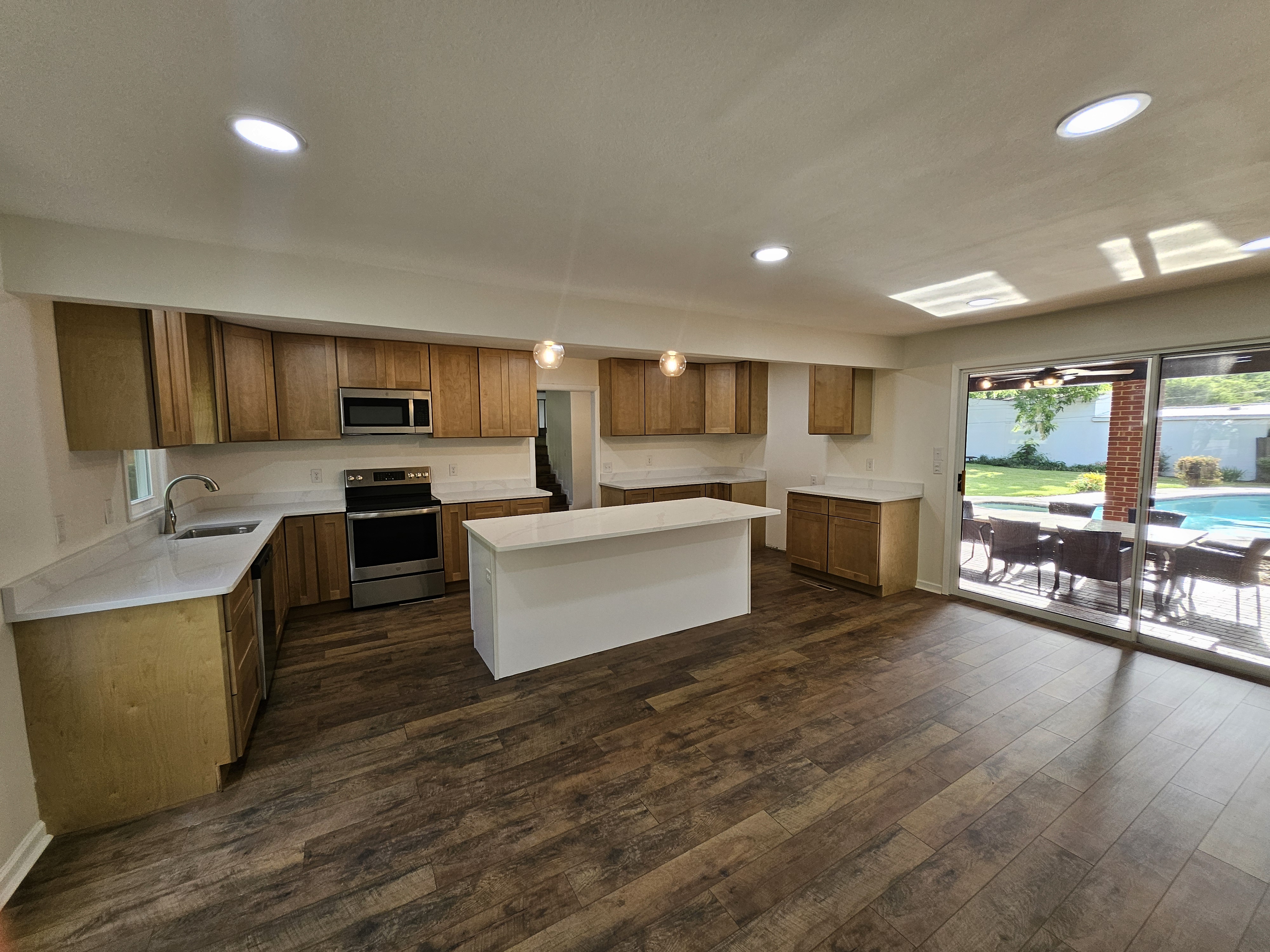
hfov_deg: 106.2
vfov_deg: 89.9
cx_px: 635
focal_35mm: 13
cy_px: 476
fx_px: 477
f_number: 2.2
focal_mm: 1.74
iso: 40
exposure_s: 1/60
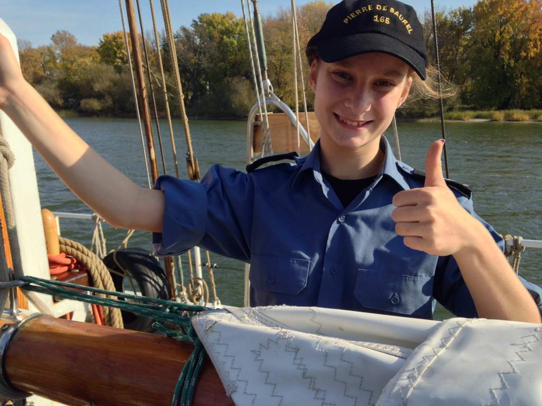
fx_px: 517
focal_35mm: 33
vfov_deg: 42.9
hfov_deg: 55.4
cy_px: 203
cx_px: 271
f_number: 2.4
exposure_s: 1/753
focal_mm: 4.12
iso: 50
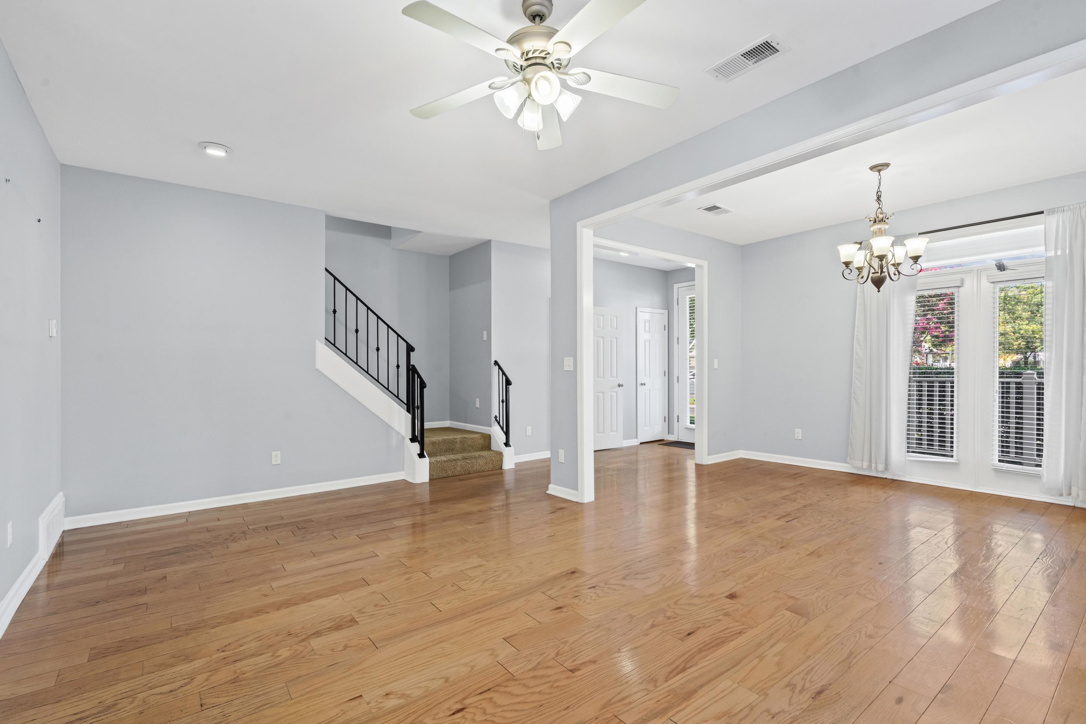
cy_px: 362
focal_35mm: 16
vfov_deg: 73.7
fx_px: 483
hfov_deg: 96.7
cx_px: 543
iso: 1000
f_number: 9.5
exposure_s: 1/8
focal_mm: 16
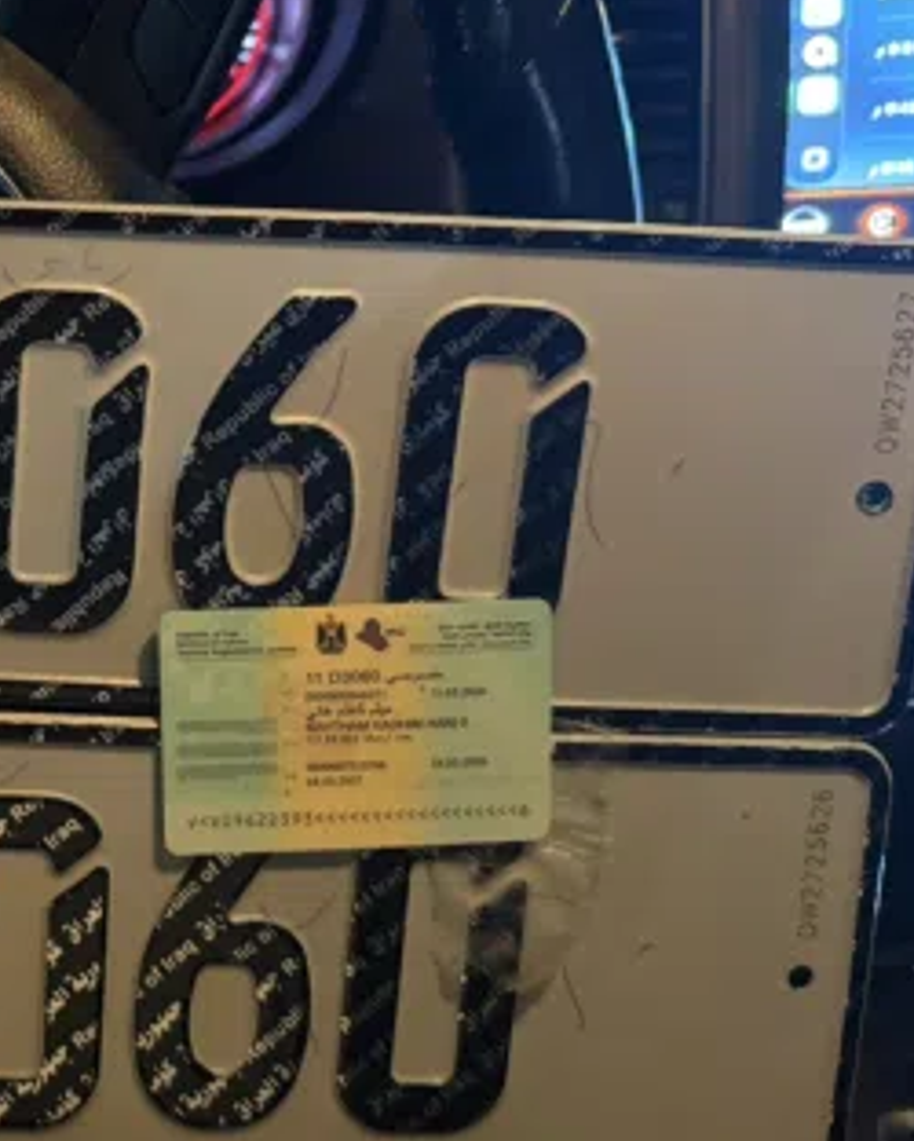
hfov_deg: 27.9
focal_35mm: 48
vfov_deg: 38.6
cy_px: 453
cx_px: -161
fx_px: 1621
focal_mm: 6.76
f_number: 1.78
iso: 1250
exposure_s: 1/25
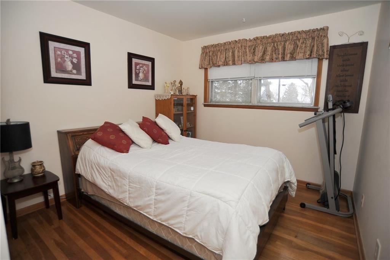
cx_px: 195
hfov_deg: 90.0
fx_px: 195
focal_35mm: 18
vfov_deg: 67.3
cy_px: 130
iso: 200
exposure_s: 1/100
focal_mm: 18
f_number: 3.5
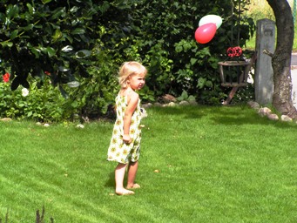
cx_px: 148
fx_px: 1699
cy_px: 112
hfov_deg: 10.0
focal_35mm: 198
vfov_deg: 7.5
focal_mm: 32.9
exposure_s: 1/400
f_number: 5
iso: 50
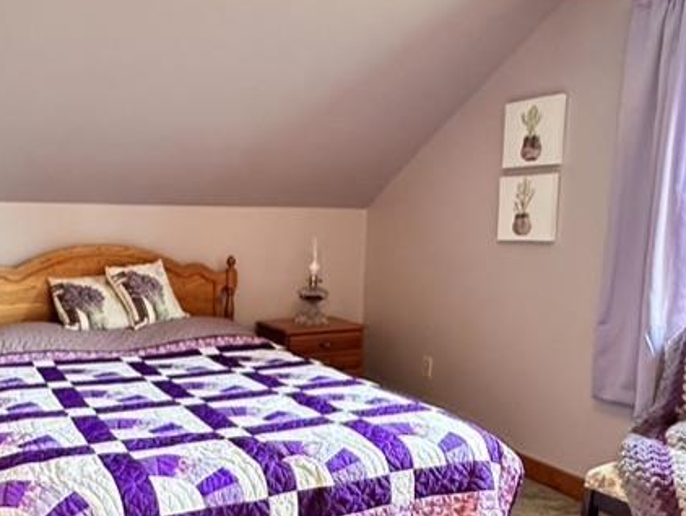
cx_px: 226
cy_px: 299
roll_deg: -0.6
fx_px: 674
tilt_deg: -6.6
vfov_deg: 41.7
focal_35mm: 34
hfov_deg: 52.8
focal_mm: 2.22
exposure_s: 1/40
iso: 1250
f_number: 2.2
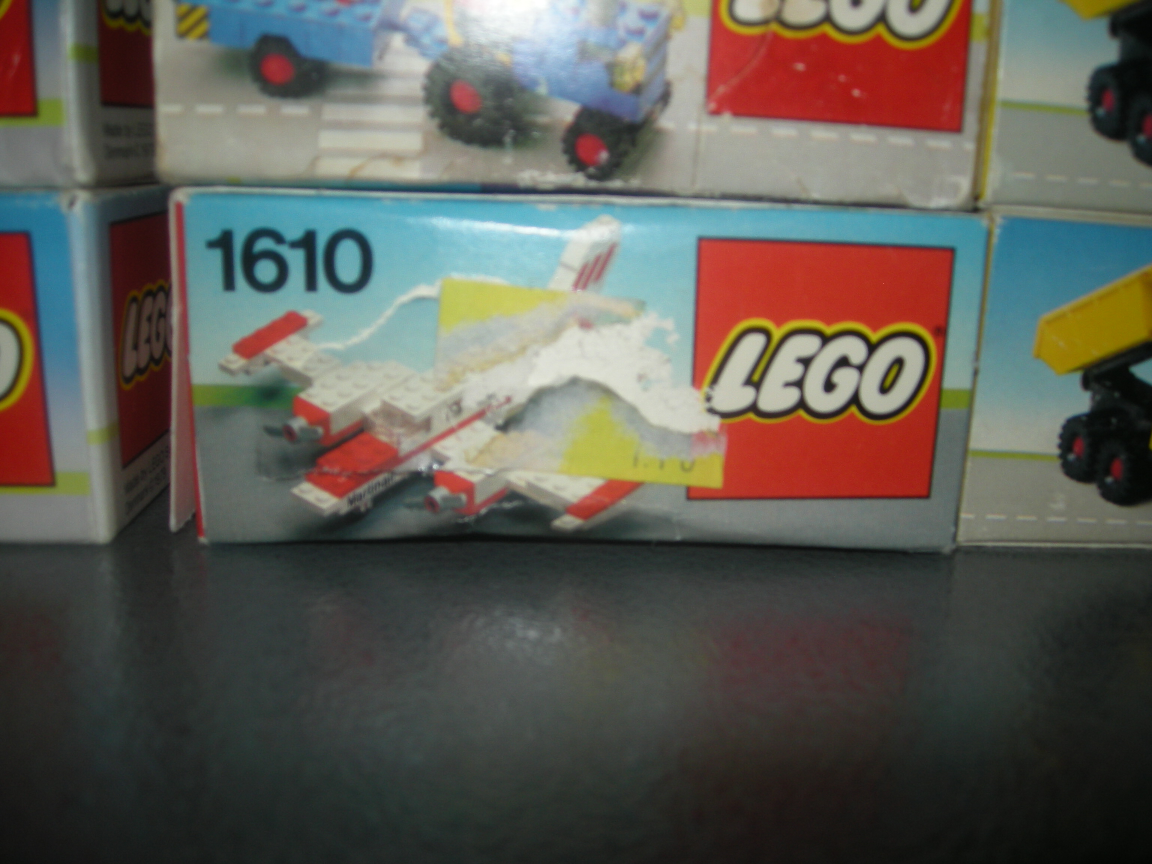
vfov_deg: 40.7
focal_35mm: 35
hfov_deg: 52.6
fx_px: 1165
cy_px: 432
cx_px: 576
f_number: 5.7
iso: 50
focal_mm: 5.7
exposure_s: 1/60
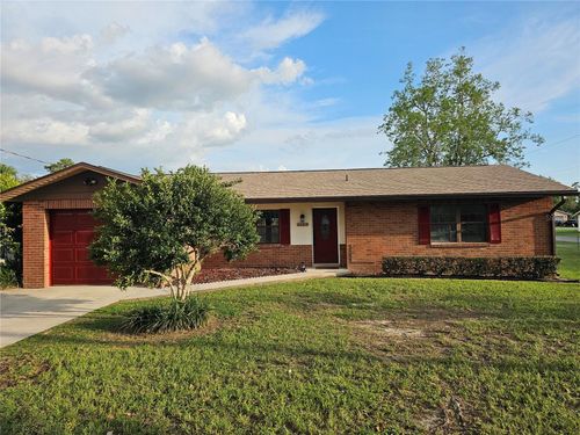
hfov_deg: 73.9
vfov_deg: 58.9
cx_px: 290
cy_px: 218
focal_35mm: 23
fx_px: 385
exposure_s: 1/2000
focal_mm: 6.3
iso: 50
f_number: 1.7
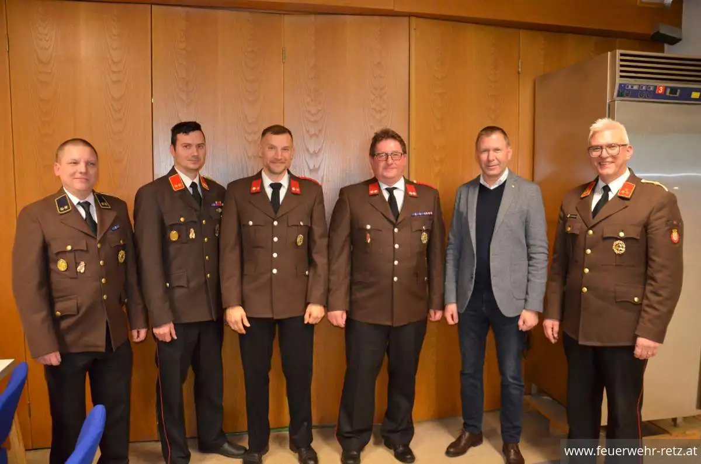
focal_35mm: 27
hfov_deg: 67.5
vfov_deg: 47.7
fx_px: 524
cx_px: 350
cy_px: 232
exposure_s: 1/60
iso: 3200
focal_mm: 18
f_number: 3.5
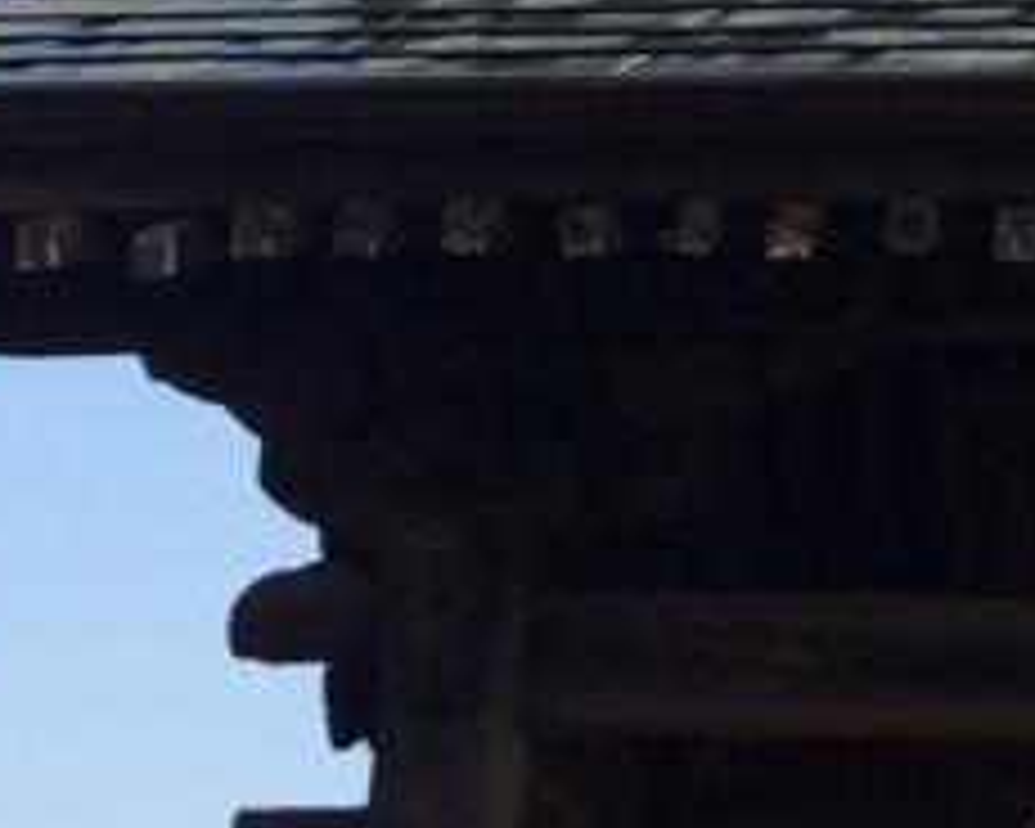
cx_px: 1305
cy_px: -819
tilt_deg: +32.2
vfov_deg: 11.1
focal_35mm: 126
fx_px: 3860
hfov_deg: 14.7
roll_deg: +0.8
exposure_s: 1/1172
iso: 32
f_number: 2.2
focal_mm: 4.15
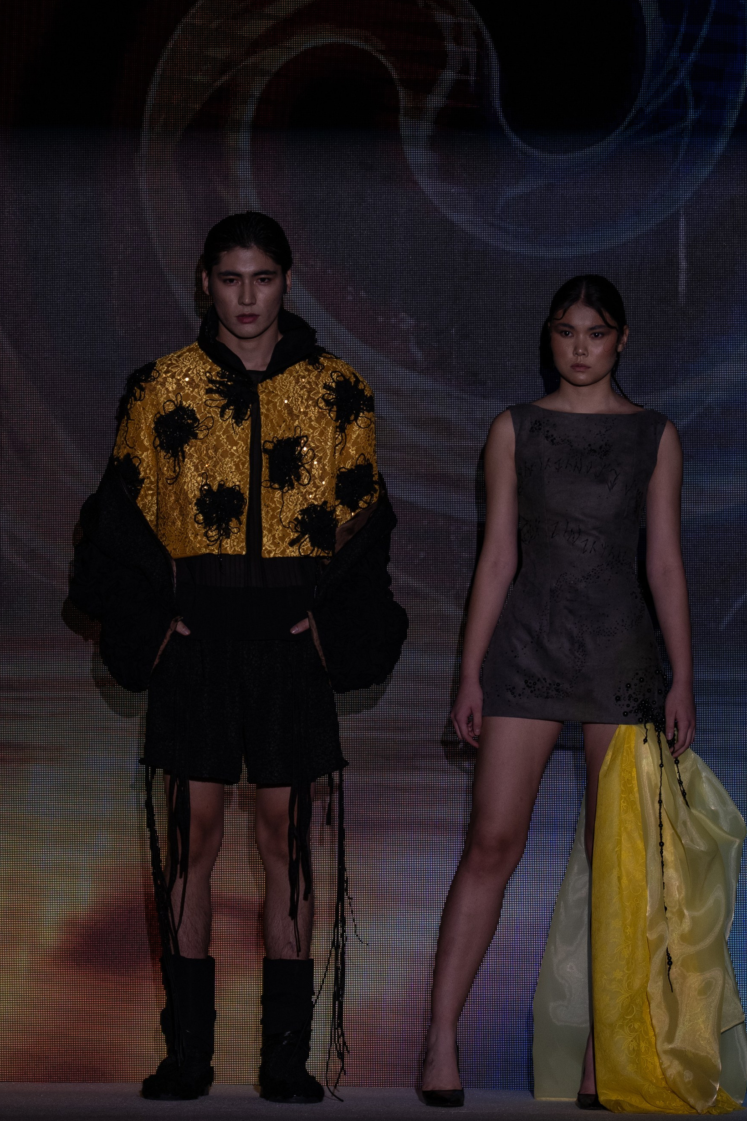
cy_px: 596
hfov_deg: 3.1
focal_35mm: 448
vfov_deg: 4.6
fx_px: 13943
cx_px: 415
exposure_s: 1/400
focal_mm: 191.9
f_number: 2.8
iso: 200
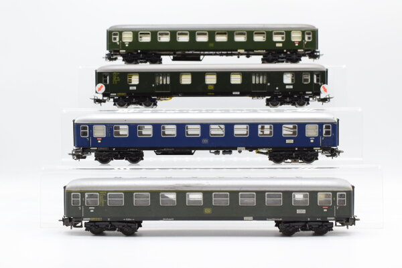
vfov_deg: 25.8
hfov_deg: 37.8
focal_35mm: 52
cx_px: 201
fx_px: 587
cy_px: 134
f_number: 8
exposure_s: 1/125
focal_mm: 35
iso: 400
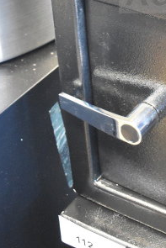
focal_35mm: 98
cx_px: 213
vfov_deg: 19.6
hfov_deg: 13.5
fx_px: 674
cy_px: -53
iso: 5000
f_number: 3.8
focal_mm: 21
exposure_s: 1/30
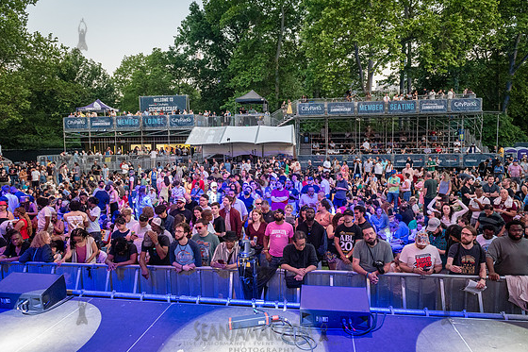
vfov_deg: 51.3
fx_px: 367
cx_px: 264
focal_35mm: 25
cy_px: 171
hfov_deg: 71.5
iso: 4000
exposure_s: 1/250
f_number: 4.5
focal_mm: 24
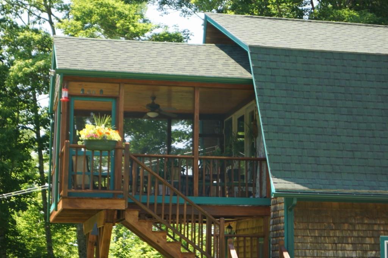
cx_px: 194
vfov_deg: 16.5
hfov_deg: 24.6
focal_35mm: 82
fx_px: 889
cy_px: 129
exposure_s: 1/100
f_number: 5.6
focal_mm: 55
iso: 320
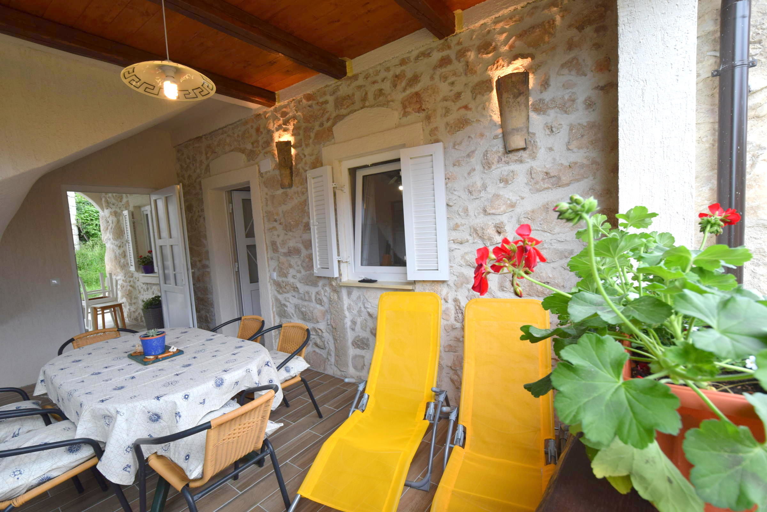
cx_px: 384
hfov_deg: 100.4
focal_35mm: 15
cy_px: 256
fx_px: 320
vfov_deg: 77.3
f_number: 6.3
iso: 400
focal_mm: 10
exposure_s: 1/160
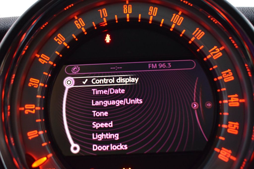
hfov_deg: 47.9
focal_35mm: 40
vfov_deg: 33.0
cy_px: 84
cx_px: 127
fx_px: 286
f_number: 5
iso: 1600
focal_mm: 27
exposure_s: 1/15
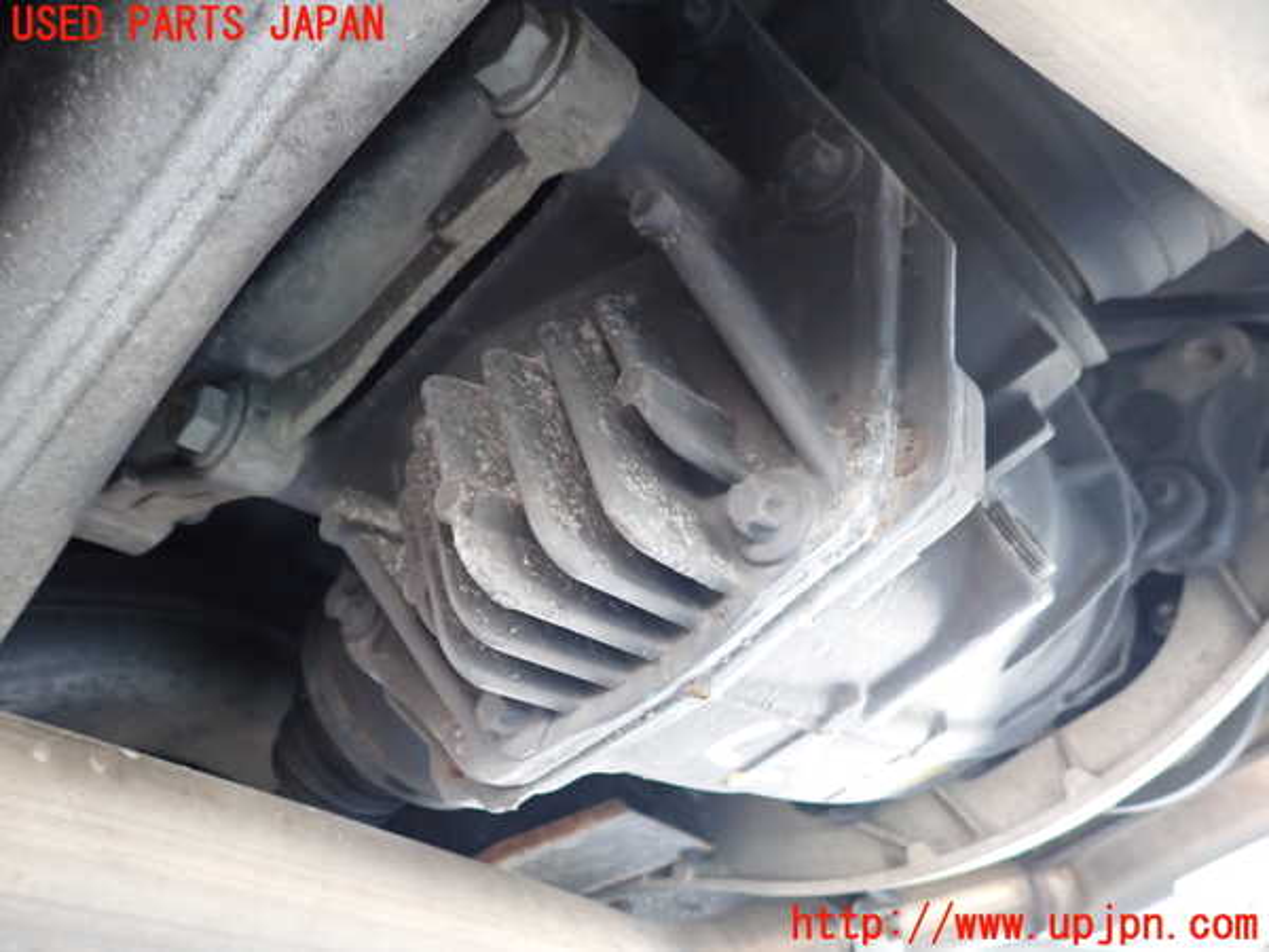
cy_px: 476
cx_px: 634
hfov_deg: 69.4
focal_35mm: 25
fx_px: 916
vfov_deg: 54.9
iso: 400
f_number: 2
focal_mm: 4.5
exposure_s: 1/30
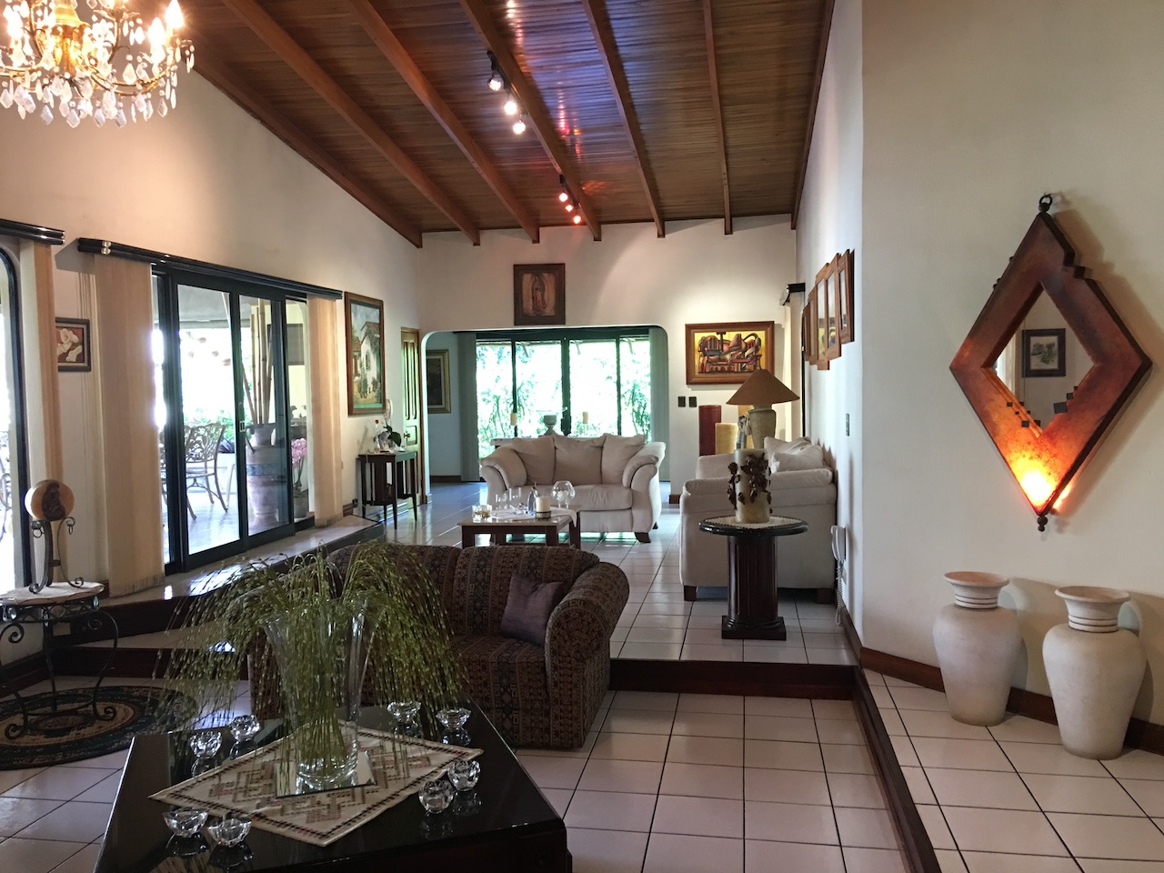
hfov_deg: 61.7
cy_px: 436
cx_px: 582
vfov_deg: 48.2
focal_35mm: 29
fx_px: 975
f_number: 2.2
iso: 100
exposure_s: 1/15
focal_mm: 4.15
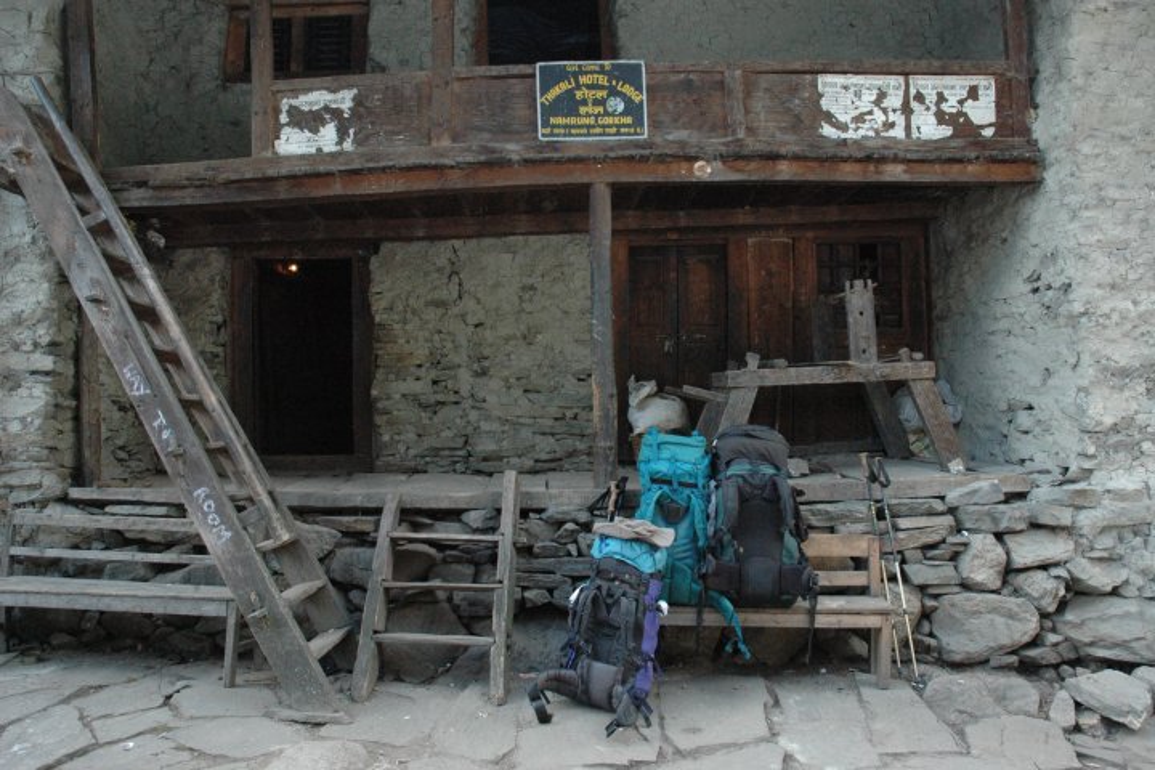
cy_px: 385
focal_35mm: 27
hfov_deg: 67.4
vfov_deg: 47.9
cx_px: 578
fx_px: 866
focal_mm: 18
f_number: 7.1
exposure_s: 1/200
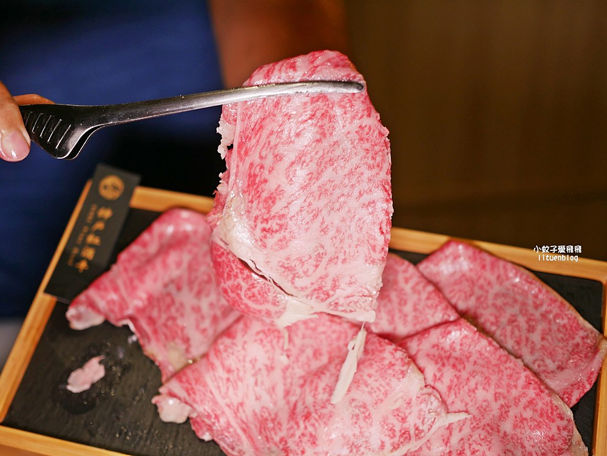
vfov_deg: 29.1
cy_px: 228
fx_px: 877
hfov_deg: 38.2
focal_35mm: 50
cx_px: 304
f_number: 1.8
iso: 200
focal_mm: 25
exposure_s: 1/160
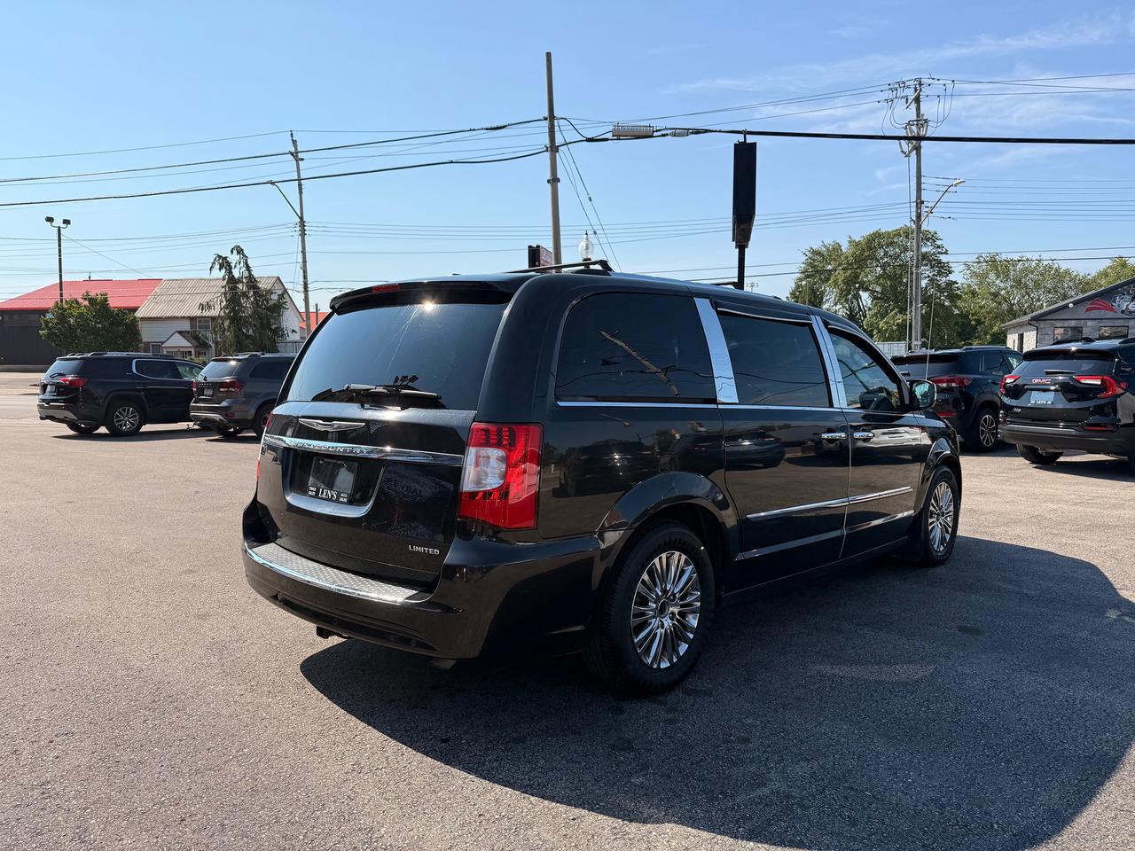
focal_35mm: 24
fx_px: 787
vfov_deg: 56.8
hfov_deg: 71.6
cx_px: 568
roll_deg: +0.6
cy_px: 426
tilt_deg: -5.0
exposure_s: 1/4673
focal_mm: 6.76
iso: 80
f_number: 1.78
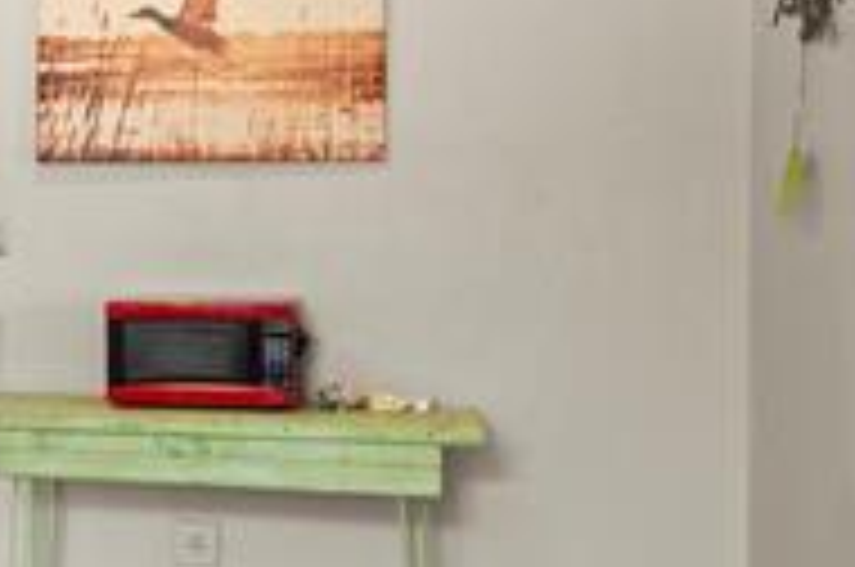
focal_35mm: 54
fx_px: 1280
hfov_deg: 33.7
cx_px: -4
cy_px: 202
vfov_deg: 24.9
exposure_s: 1/3
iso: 100
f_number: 8
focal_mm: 16
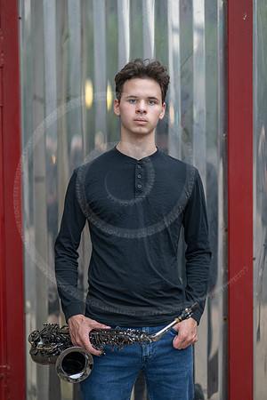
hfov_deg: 16.1
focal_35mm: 85
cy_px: 200
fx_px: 946
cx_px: 134
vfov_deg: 23.9
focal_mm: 85
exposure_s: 1/320
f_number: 1.2
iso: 250
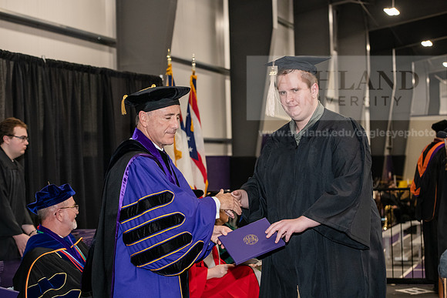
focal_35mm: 70
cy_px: 149
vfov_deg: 19.5
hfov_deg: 28.8
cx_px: 224
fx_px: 869
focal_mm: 70
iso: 2500
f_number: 5
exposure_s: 1/200
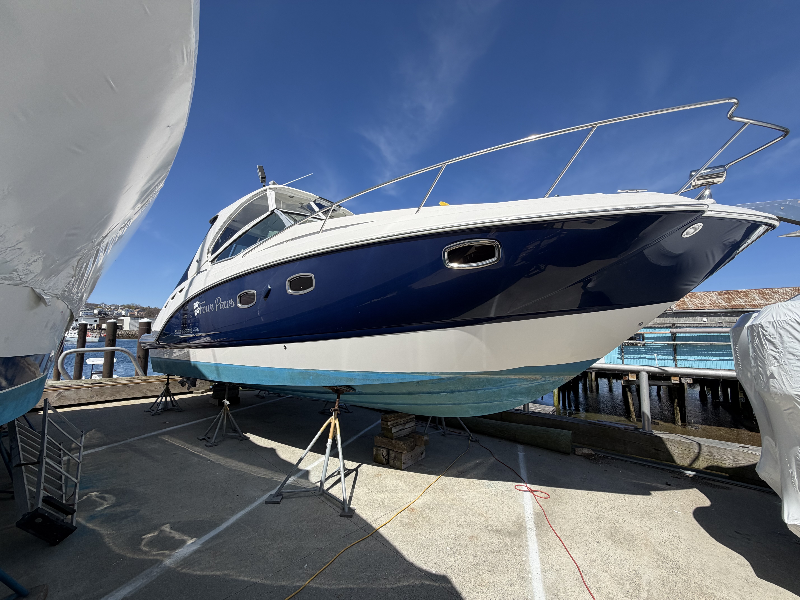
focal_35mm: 14
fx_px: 324
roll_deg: -0.8
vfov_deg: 85.7
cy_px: 300
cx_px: 400
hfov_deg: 102.1
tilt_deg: +7.2
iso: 25
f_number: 2.2
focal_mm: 2.22
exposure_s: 1/1125
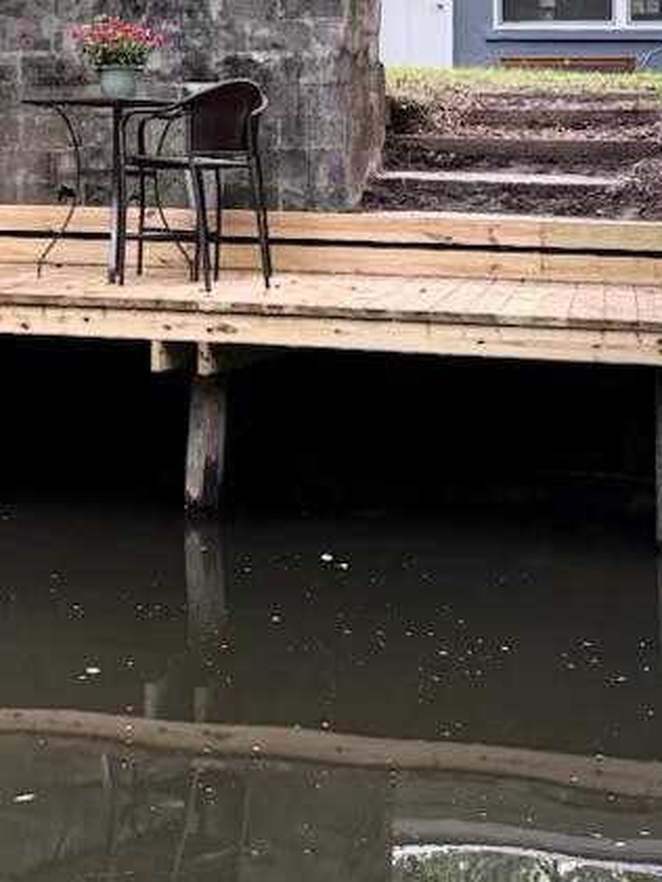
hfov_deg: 20.0
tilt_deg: +6.1
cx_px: 151
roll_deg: -0.5
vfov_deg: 25.3
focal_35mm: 73
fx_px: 1860
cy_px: -17
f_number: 1.78
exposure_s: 1/126
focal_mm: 6.76
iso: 200
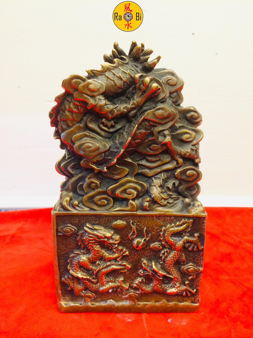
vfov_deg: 61.7
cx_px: 126
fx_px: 283
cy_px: 169
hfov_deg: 48.2
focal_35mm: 29
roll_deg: -1.3
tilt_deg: -13.9
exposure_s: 1/33
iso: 80
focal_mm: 4.15
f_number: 2.2
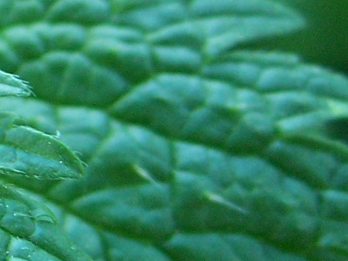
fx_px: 2203
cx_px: -385
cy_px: 23
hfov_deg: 8.5
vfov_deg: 6.8
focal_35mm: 219
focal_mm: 7.8
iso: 160
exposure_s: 1/30
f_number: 2.8
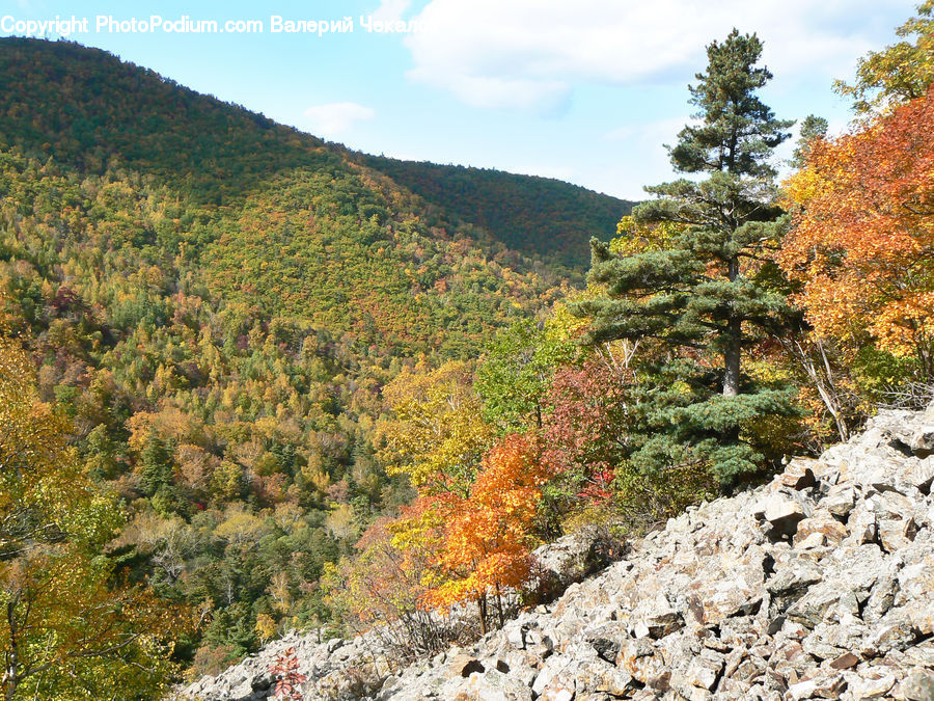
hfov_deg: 51.4
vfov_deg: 39.7
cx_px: 467
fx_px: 971
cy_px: 350
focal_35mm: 36
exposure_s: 1/200
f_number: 8
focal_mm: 6
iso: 80
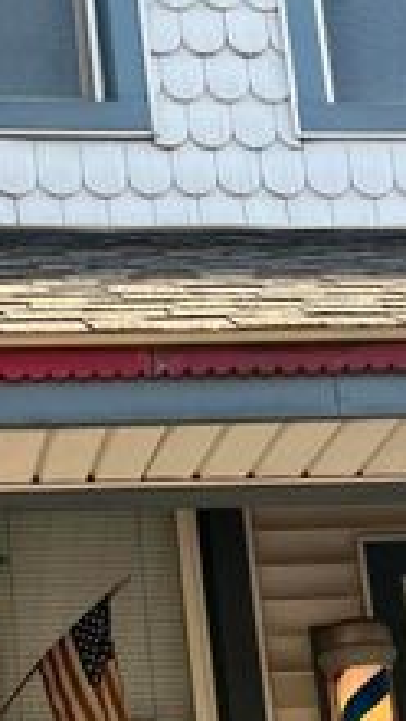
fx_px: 1643
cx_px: 7
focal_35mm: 86
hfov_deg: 13.9
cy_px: 592
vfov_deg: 24.3
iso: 50
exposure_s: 1/493
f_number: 1.5
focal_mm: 5.7
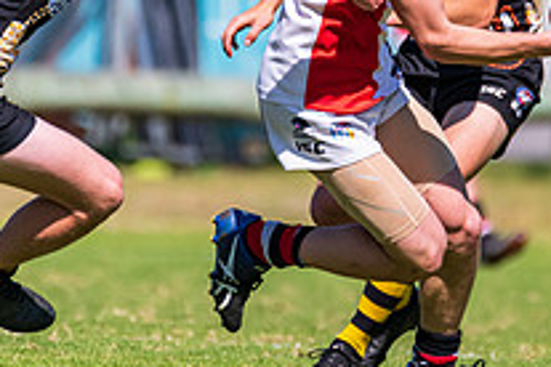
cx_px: 443
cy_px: 72
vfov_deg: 0.8
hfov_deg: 1.2
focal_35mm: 1763
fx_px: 26982
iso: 800
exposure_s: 1/3200
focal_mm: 600
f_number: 6.3
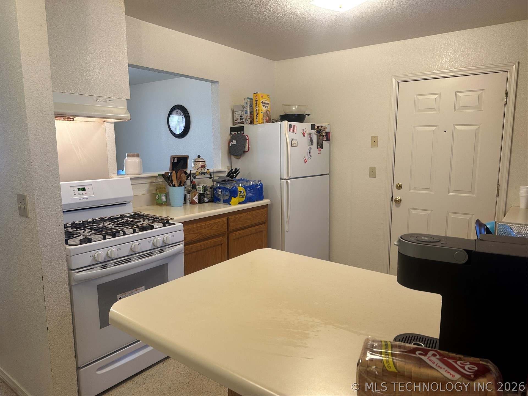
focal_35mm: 24
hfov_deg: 71.6
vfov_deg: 56.8
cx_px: 264
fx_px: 366
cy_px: 198
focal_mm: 6.86
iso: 125
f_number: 1.78
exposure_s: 1/60
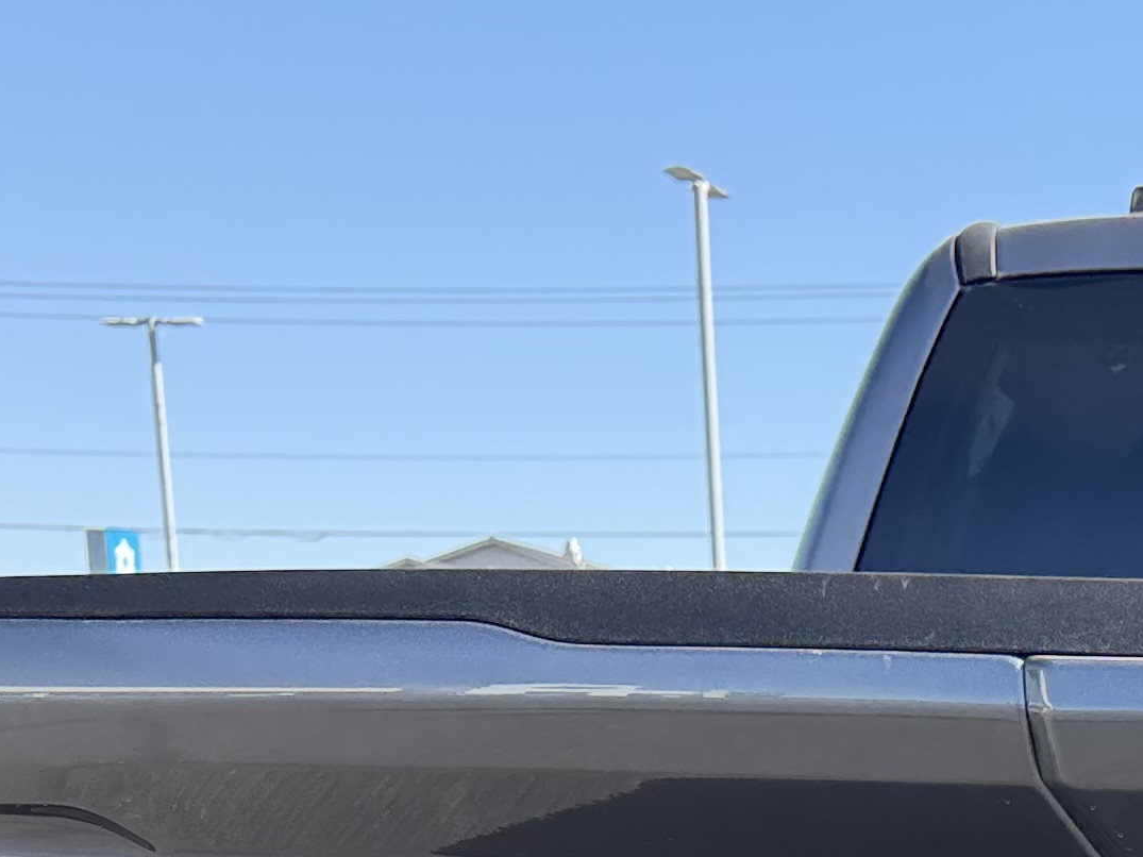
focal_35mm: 90
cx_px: 1477
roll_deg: -2.7
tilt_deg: -13.8
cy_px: 1486
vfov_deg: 14.6
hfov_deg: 20.0
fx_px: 2971
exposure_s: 1/1553
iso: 100
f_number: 1.78
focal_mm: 6.76
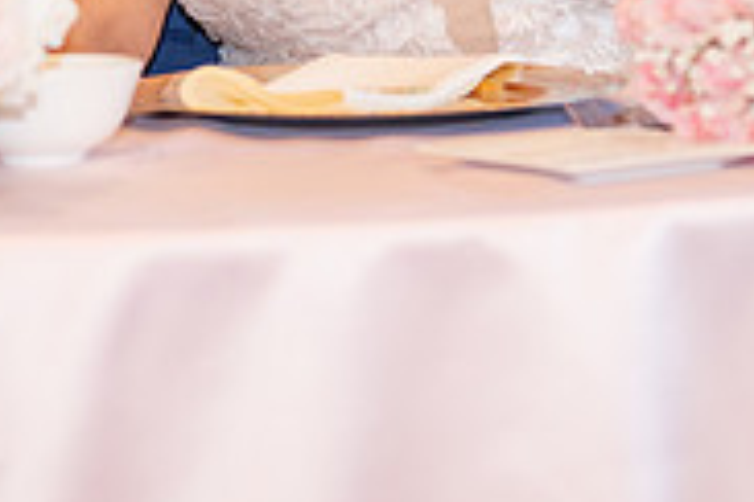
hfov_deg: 9.3
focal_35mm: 222
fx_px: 4649
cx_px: 276
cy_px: -253
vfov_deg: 6.1
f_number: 2.8
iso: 1000
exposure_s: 1/100
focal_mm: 70
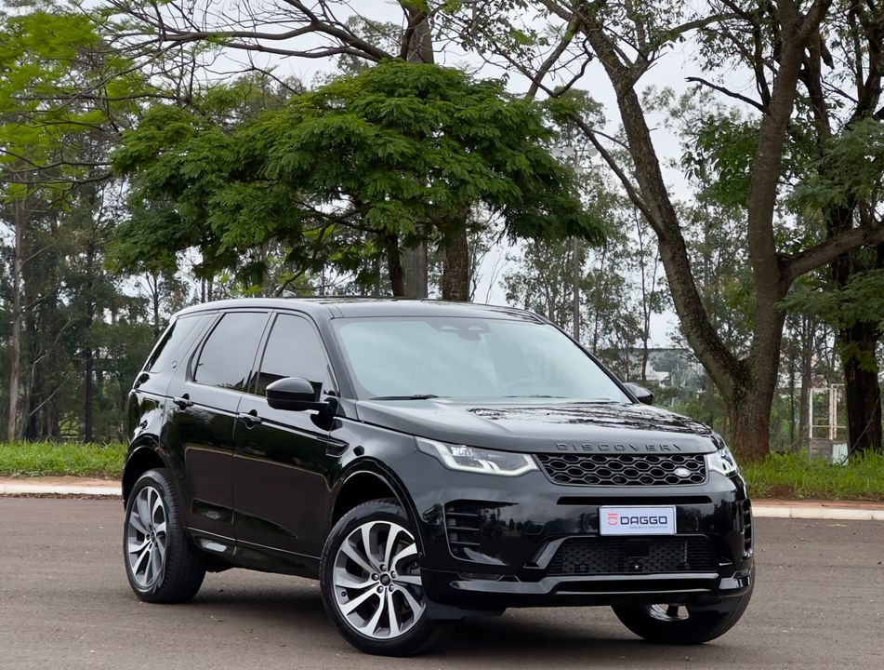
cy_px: 335
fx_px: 1973
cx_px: 442
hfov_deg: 25.3
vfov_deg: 19.3
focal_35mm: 77
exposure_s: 1/222
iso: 25
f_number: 2.8
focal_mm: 9
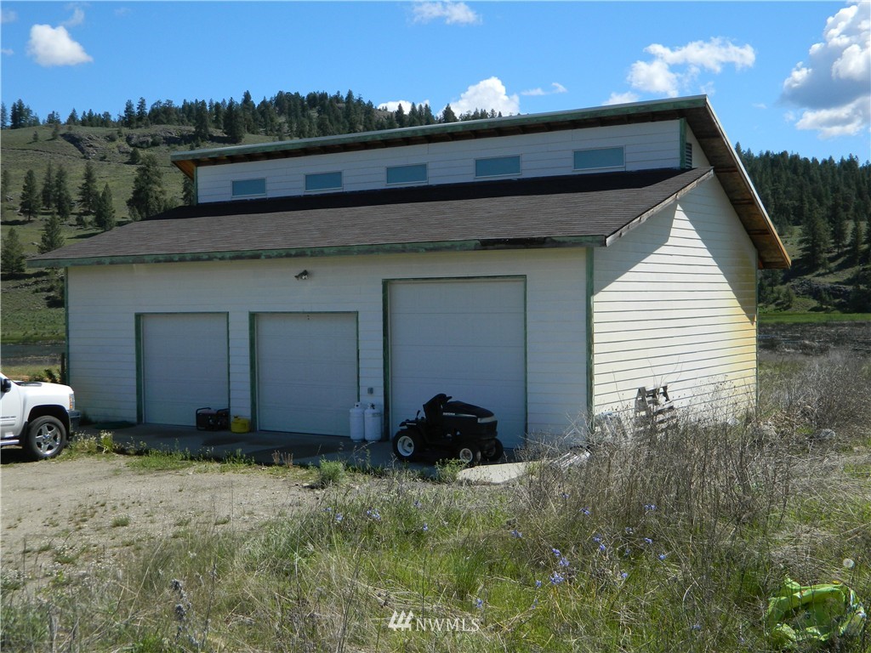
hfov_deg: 40.4
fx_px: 1183
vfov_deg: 30.9
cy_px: 326
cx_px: 436
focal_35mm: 47
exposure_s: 1/1000
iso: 80
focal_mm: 8.4
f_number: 3.6
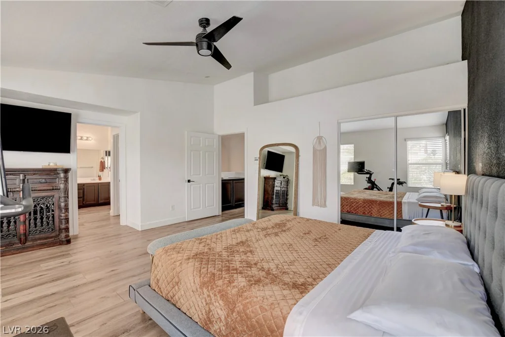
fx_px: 210
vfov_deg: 77.3
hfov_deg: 100.4
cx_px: 252
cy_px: 168
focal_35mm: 15
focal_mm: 10
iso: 400
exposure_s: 1/20
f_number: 9
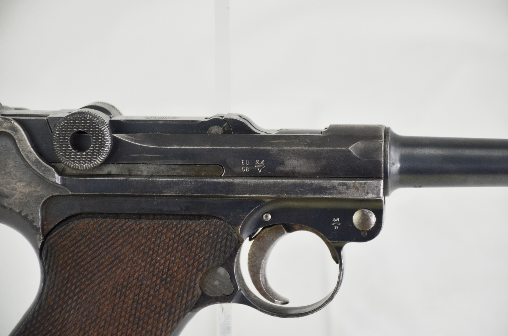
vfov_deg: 7.3
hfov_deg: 11.0
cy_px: 168
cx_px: 254
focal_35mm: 188
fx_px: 2640
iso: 400
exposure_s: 1/320
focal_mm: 125
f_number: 5.6
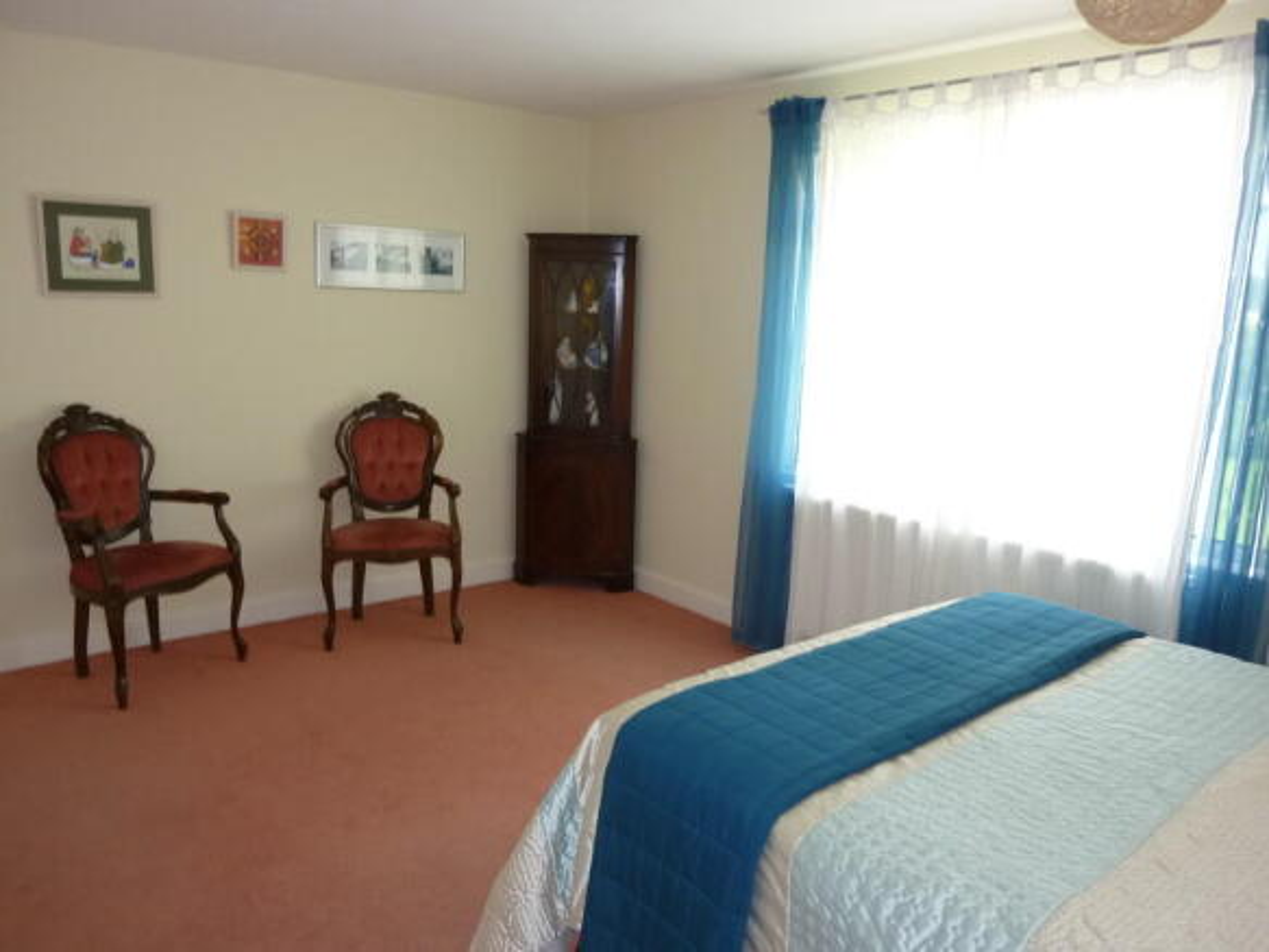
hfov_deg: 69.4
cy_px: 476
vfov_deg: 54.9
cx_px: 634
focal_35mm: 25
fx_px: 916
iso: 160
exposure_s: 1/30
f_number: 3.3
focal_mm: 4.5
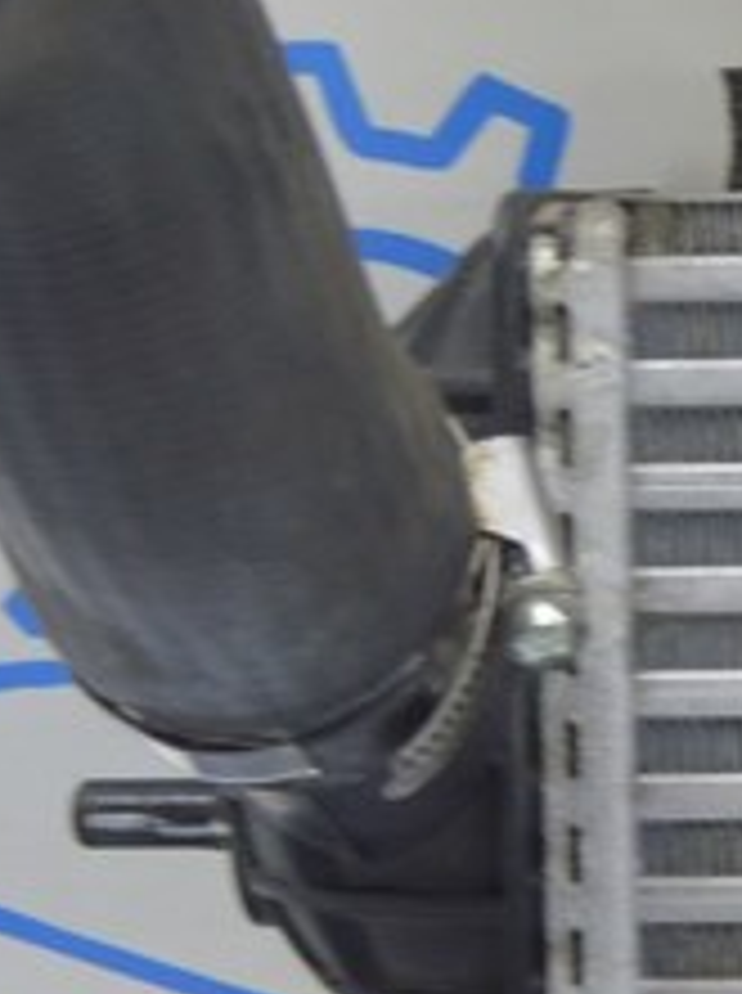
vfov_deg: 11.4
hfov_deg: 8.1
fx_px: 4987
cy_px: 466
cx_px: 1511
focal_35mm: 174
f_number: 5.6
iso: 400
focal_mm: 26
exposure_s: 1/20
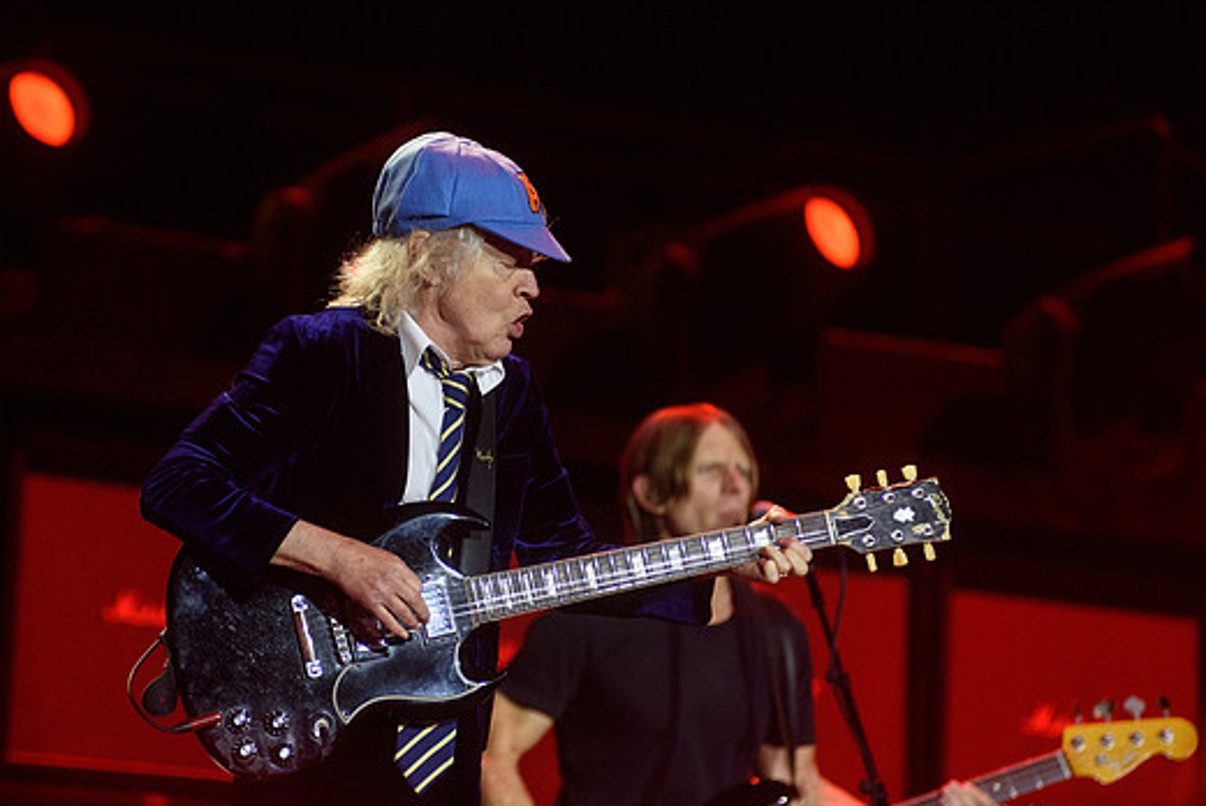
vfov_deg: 5.2
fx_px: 8882
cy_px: 353
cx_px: 508
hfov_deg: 7.8
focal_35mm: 265
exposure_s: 1/800
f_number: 4
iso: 2500
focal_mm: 200
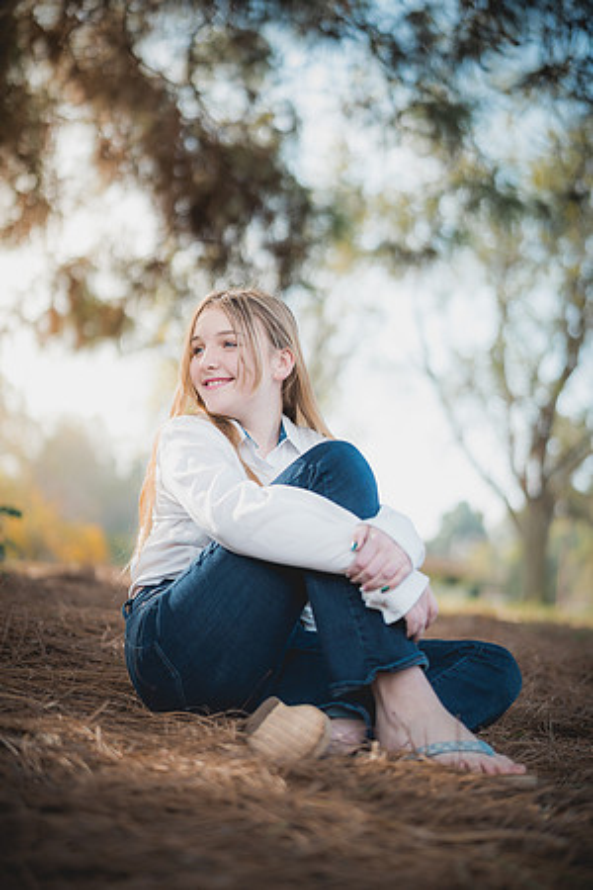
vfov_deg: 39.6
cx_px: 296
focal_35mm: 50
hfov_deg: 27.0
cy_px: 445
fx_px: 1235
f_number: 1.4
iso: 250
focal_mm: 50
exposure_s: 1/2000
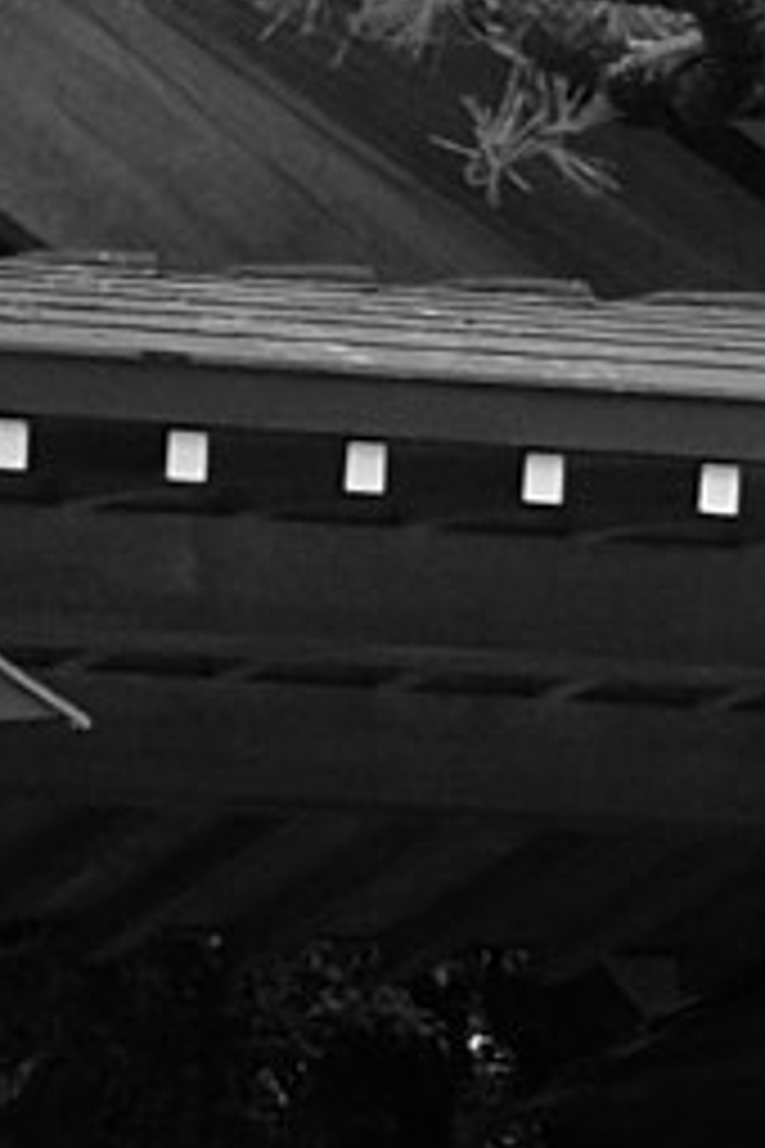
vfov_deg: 6.2
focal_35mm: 333
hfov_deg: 4.1
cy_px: 50
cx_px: 475
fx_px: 10614
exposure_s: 1/640
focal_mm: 35
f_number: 2.8
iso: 400
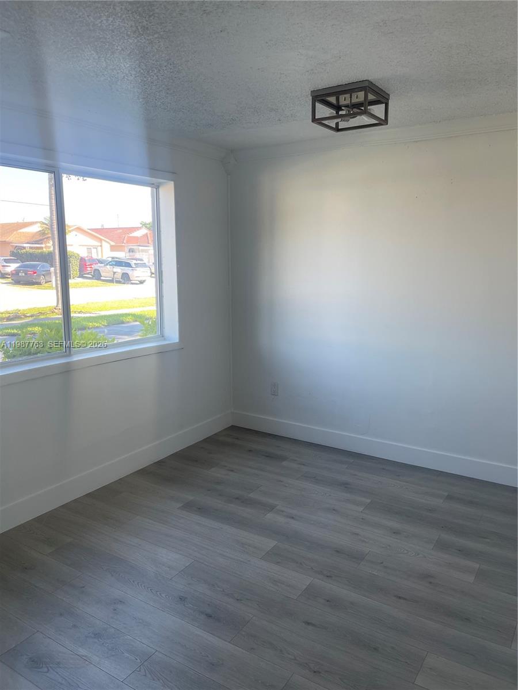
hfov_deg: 54.9
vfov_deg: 69.4
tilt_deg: -11.2
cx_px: 259
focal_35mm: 25
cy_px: 345
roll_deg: -0.7
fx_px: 499
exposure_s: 1/122
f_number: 1.6
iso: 32
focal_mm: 5.1
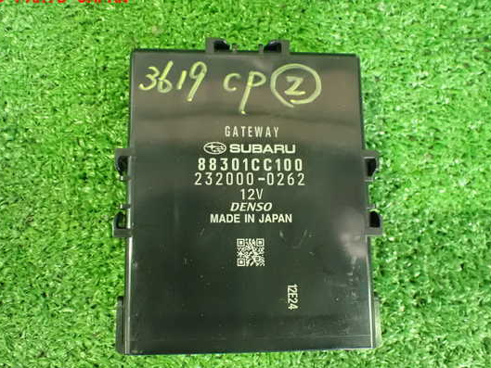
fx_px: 482
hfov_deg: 53.9
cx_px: 238
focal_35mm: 34
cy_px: 194
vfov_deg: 41.8
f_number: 2.3
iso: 1600
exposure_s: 1/30
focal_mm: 5.4
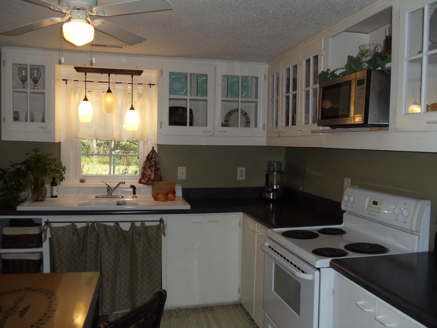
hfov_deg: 42.9
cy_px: 164
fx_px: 555
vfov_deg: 32.9
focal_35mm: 44
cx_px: 218
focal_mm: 6
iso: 100
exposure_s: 1/30
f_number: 3.5
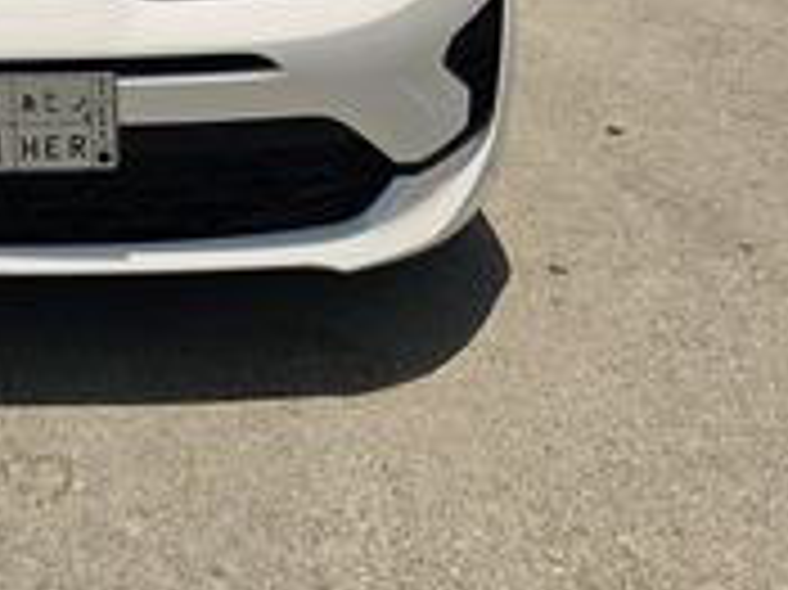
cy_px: 2
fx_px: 1365
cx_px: -88
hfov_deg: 29.0
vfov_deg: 23.4
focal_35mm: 60
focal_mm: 6.3
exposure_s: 1/2134
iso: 10
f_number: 1.7
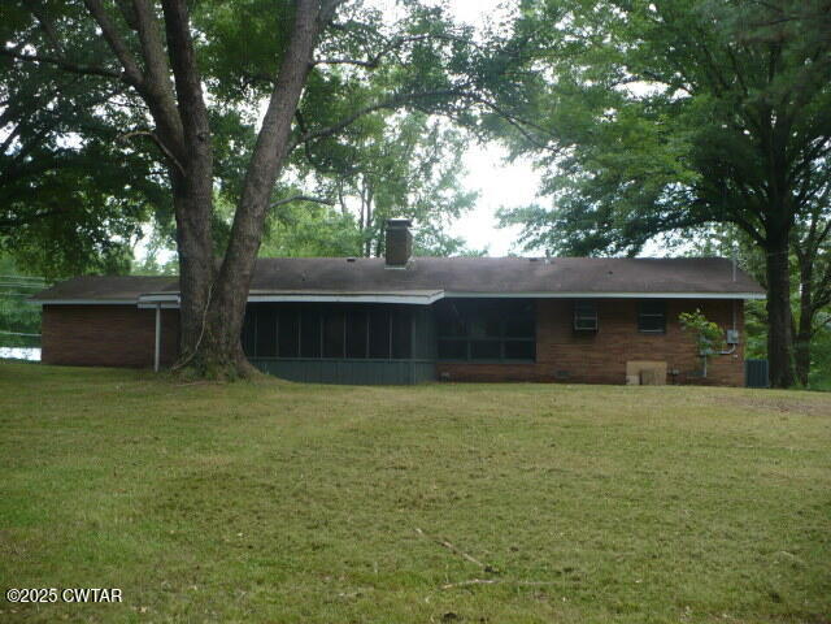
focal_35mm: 37
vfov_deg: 38.7
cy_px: 312
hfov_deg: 50.1
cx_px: 416
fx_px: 888
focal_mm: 6.1
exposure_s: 1/125
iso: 100
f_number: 2.8
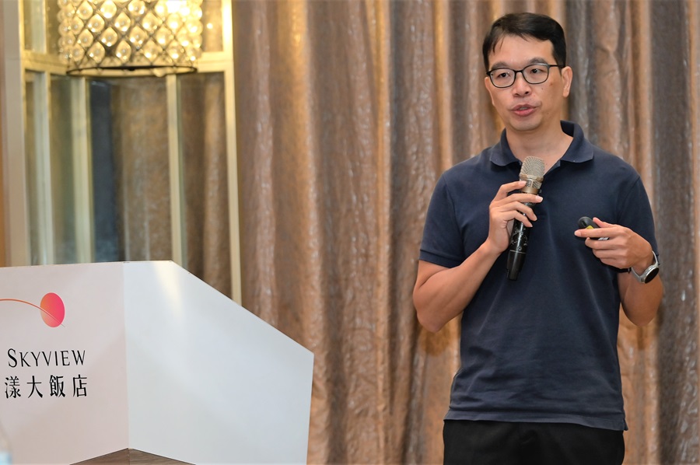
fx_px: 2331
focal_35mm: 120
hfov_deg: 17.1
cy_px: 232
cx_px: 350
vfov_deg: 11.4
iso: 1000
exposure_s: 1/100
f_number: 4
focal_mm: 120
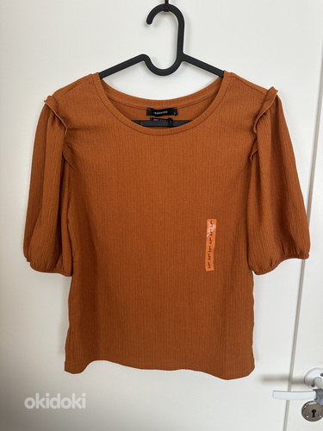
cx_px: 162
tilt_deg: -10.3
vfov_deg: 71.6
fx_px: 299
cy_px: 216
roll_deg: -0.7
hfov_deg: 56.8
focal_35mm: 24
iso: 100
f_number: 1.78
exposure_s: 1/121
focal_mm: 6.86
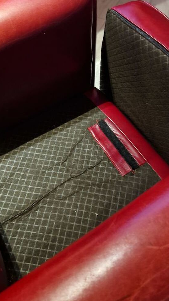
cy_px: 120
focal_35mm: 34
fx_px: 271
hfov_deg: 34.6
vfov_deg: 57.6
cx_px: 93
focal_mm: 5.4
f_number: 1.8
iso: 400
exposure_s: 1/11
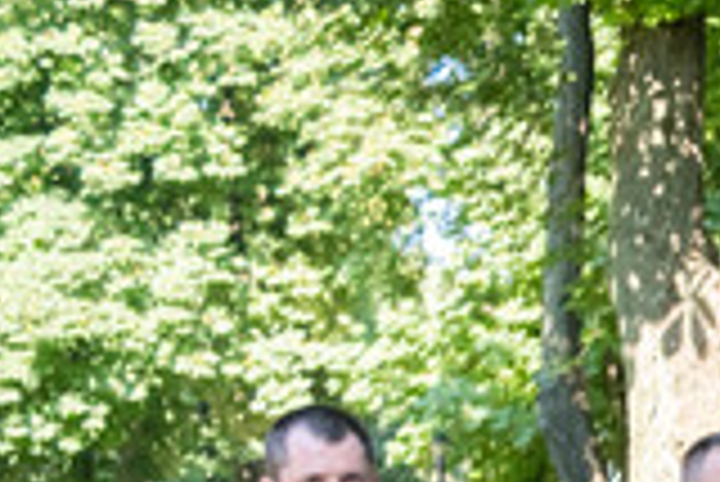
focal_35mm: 140
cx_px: 1328
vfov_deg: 9.5
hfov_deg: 13.1
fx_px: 2802
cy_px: 750
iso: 640
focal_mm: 23
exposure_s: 1/500
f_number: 2.2
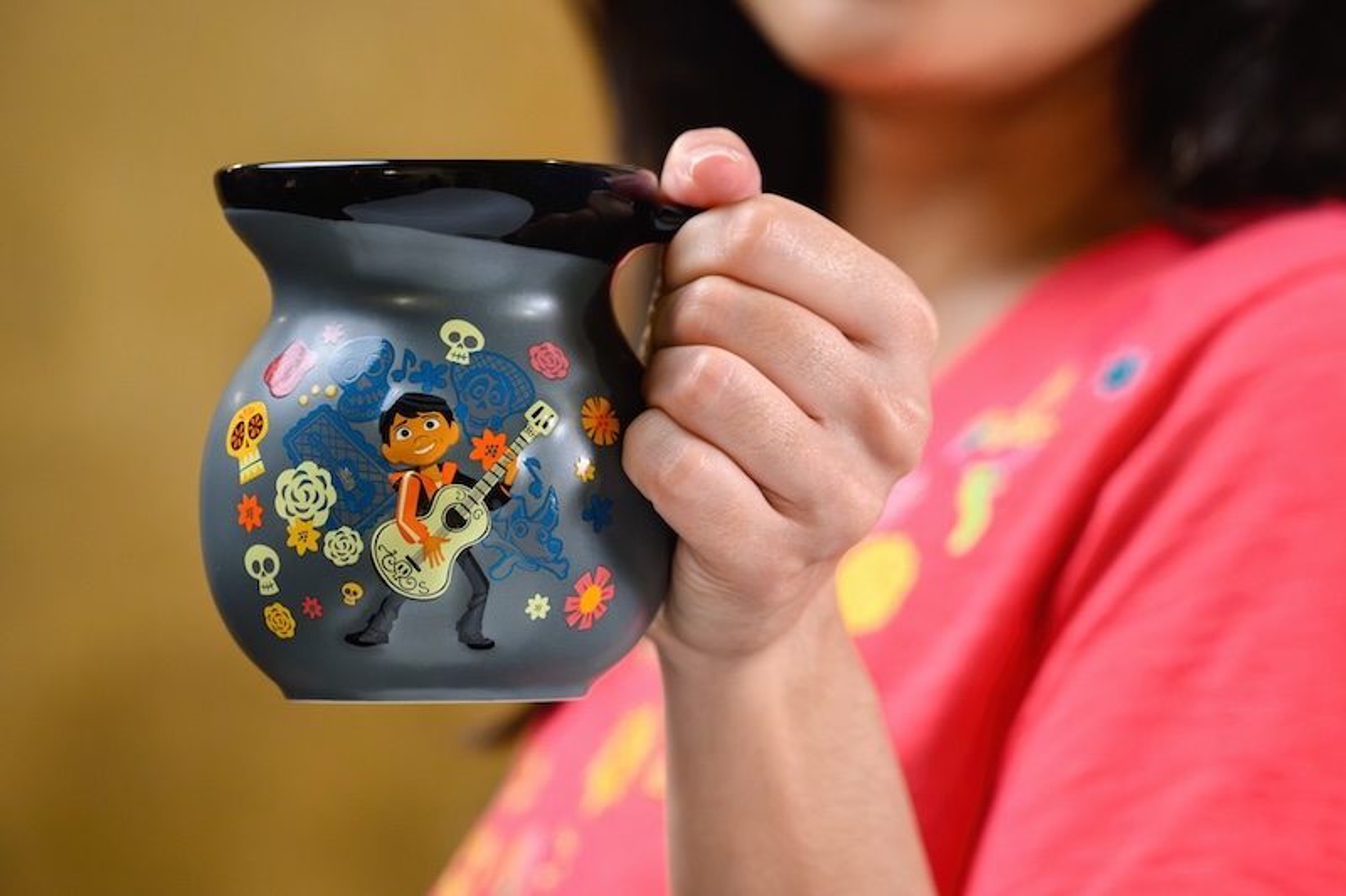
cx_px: 673
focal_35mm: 185
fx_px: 6915
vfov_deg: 7.4
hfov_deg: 11.1
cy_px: 448
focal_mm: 185
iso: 5000
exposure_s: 1/60
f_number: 7.1
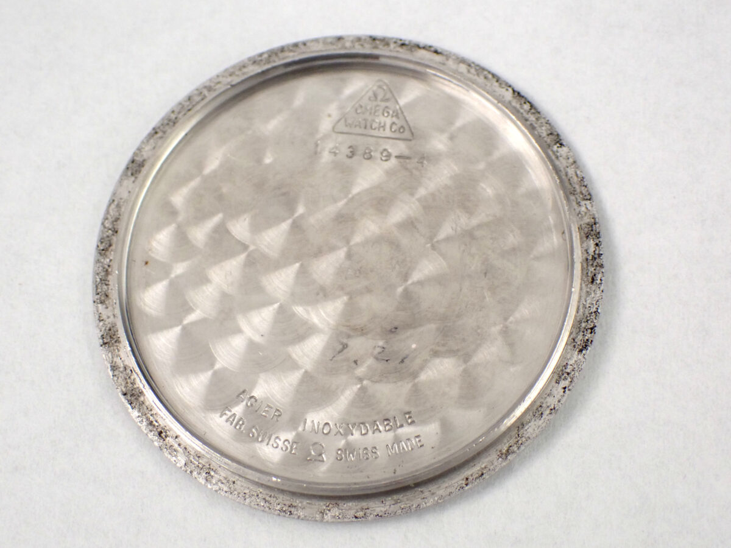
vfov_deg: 18.0
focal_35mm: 82
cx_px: 366
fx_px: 1732
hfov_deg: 23.8
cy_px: 274
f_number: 4.3
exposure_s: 1/100
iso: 800
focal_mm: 14.62
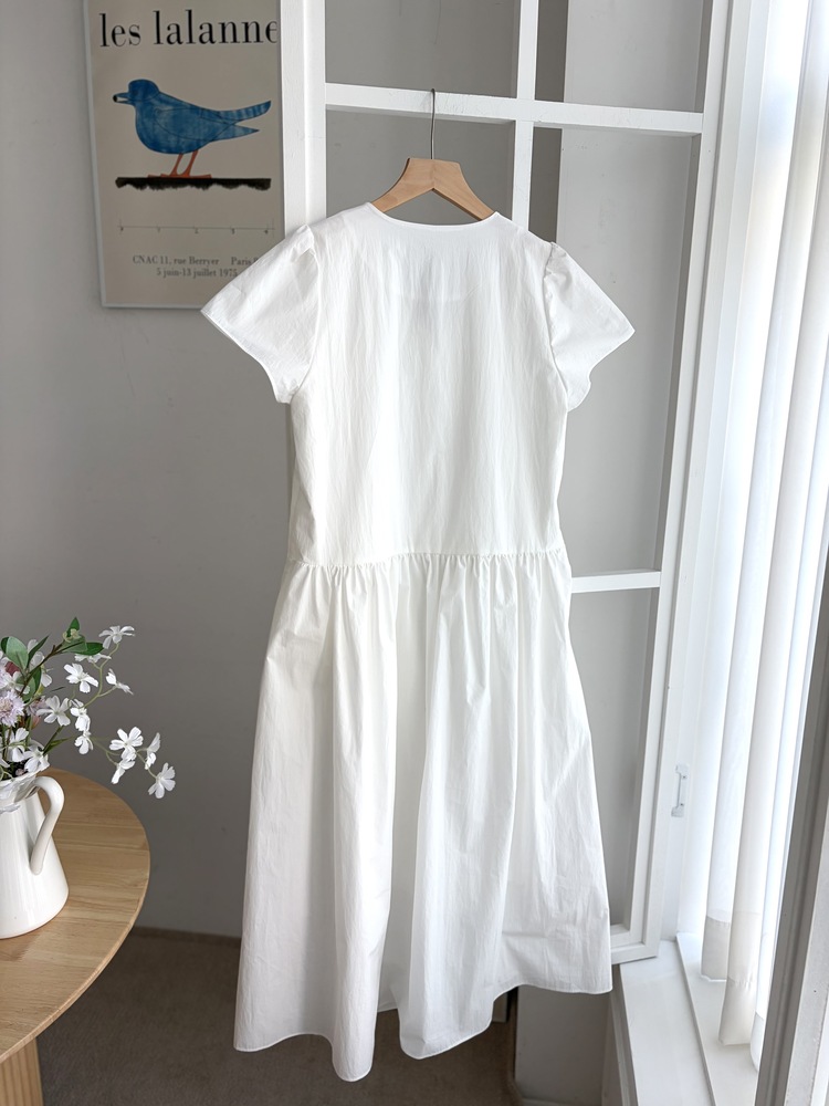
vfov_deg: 67.3
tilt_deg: -13.5
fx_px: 830
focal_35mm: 26
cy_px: 553
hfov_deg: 53.1
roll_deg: -0.5
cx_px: 414
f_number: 1.6
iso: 50
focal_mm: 5.96
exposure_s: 1/122
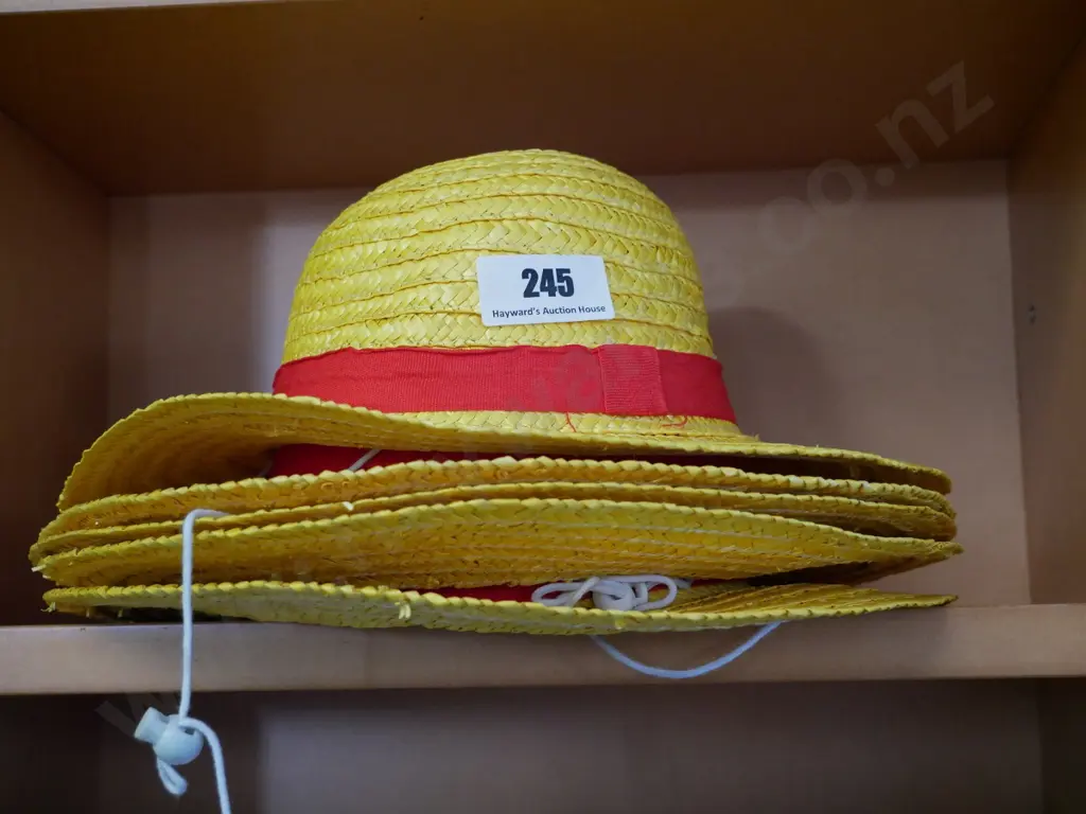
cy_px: 407
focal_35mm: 46
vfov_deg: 31.5
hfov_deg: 41.2
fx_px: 1443
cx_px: 543
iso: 2000
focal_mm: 23
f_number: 4.3
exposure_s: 1/60
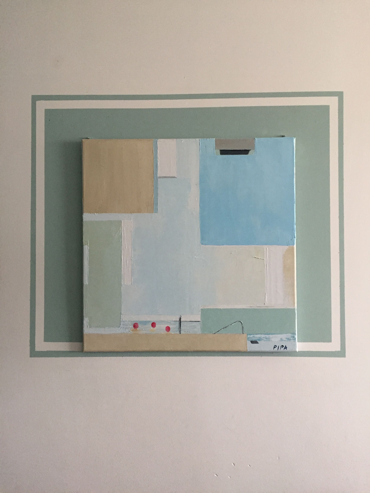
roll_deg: +1.0
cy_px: 246
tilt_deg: +0.5
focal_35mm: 29
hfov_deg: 48.2
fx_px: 413
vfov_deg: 61.7
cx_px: 185
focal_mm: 4.15
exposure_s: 1/33
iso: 200
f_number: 2.2
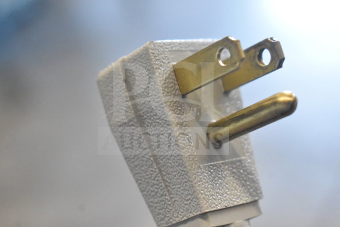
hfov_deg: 23.5
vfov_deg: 15.8
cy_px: 109
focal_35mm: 87
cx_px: 163
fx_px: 817
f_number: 6.3
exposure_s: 1/160
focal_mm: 55
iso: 6400
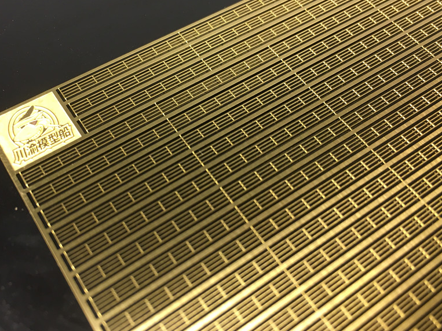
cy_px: 134
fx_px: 485
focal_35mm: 38
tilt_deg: -56.8
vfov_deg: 37.6
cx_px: 181
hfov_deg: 48.7
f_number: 2.2
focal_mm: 4.15
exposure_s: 1/33
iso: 50
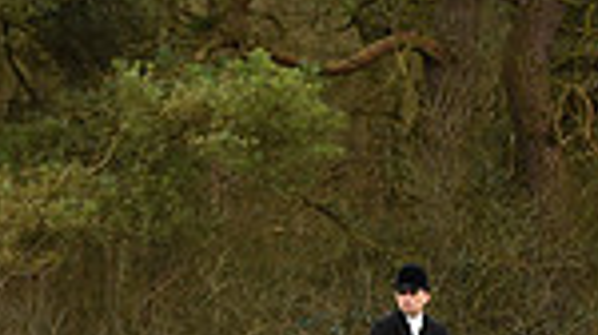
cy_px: 538
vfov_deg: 2.8
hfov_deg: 5.0
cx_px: 1144
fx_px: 6748
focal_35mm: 426
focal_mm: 105
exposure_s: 1/1250
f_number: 4
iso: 560
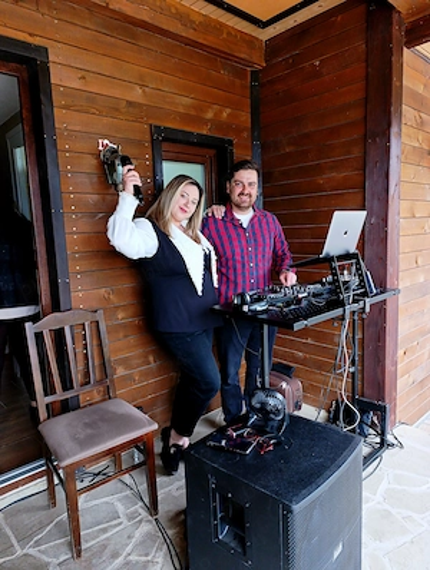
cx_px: 215
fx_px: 380
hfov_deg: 59.0
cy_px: 285
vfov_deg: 73.8
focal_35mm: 23
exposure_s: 1/100
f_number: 1.6
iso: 250
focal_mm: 6.14
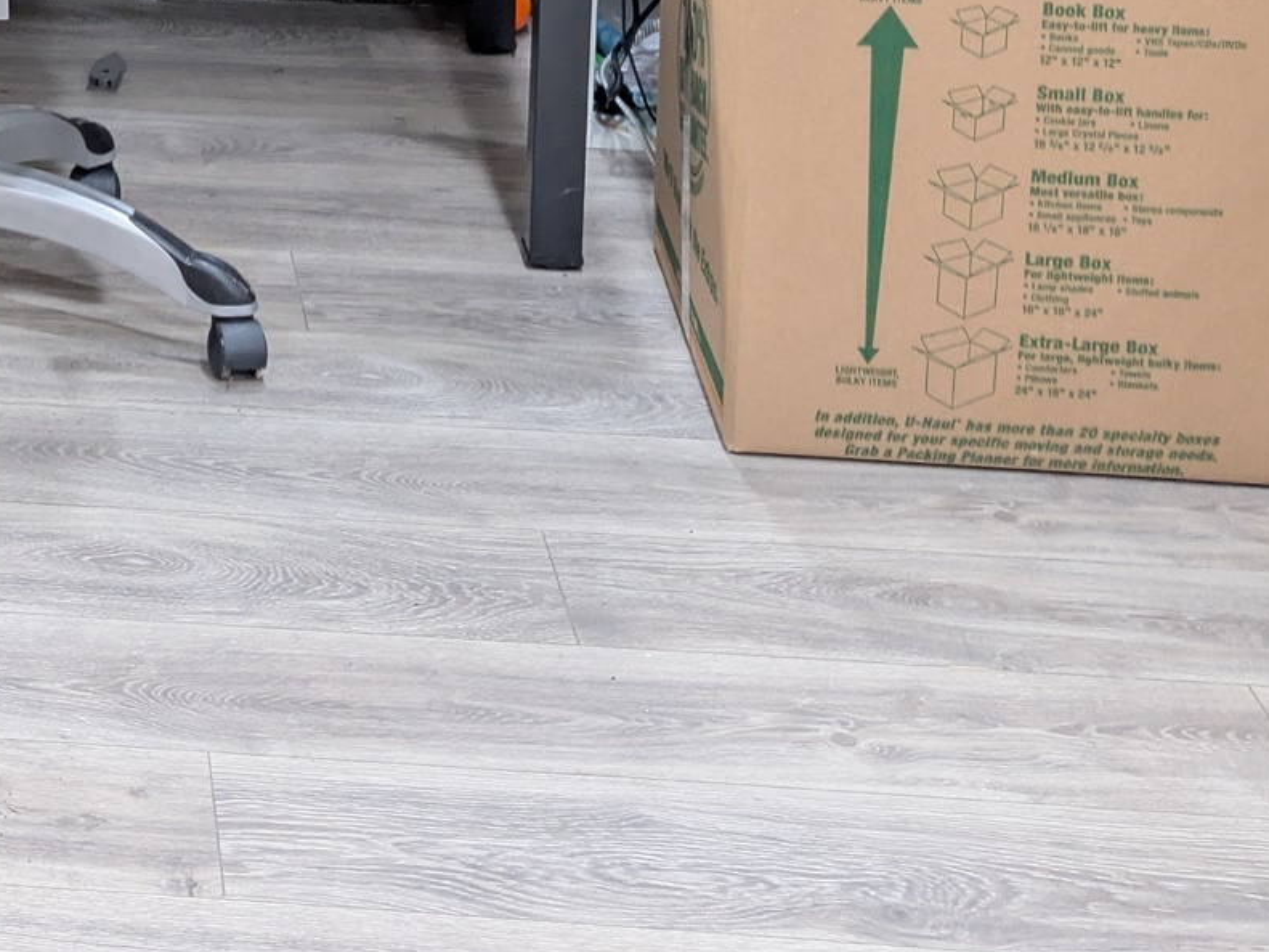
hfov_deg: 19.1
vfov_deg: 14.7
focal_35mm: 93
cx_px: -491
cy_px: -520
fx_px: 3409
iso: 477
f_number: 1.68
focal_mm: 6.9
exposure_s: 1/60
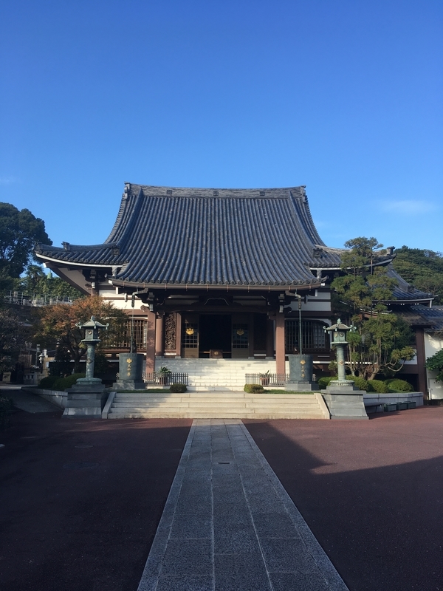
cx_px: 222
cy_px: 296
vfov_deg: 61.7
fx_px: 495
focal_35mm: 29
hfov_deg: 48.2
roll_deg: -0.5
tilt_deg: +9.3
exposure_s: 1/530
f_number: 2.2
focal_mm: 4.15
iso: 25
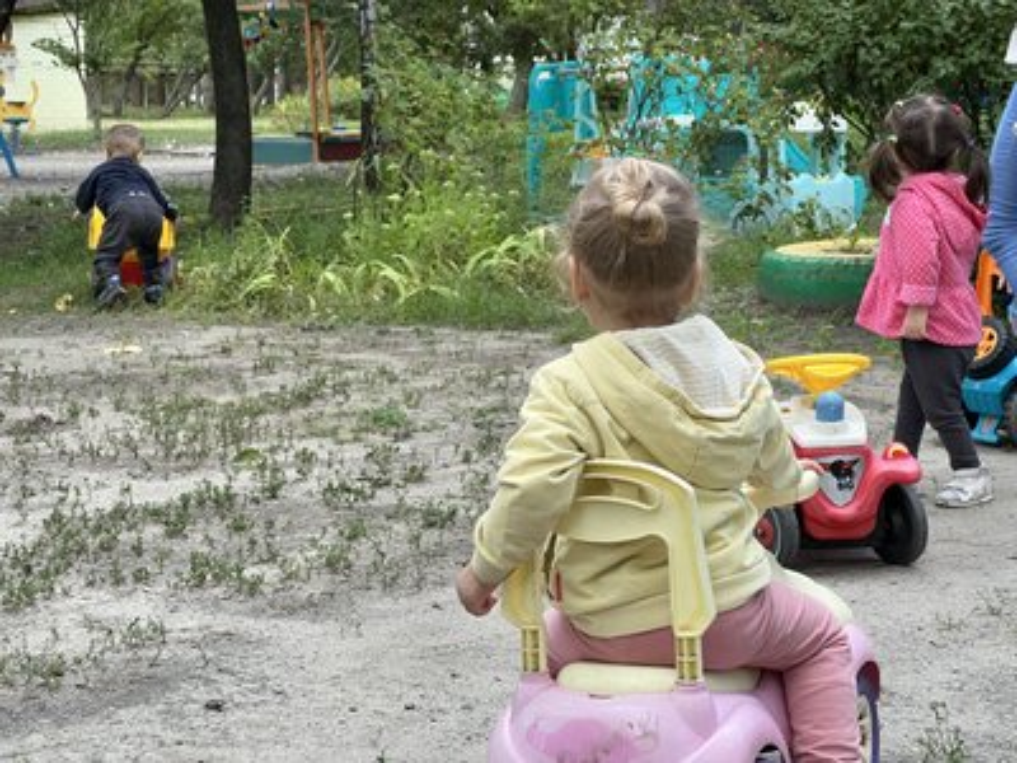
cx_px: 508
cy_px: 382
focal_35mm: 77
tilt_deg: -7.0
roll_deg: +0.6
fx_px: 2262
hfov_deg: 25.3
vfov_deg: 19.1
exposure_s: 1/99
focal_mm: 9
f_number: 2.8
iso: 80
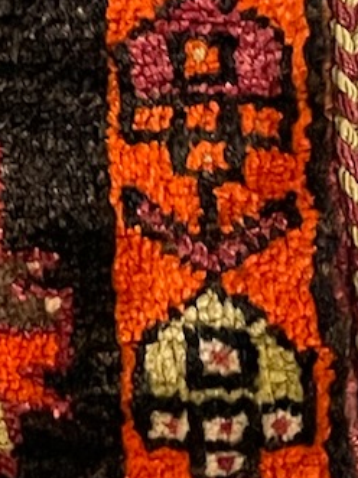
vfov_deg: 11.1
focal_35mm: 161
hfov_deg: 8.5
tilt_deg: -76.0
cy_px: -485
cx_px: -443
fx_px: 2222
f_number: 1.6
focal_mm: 4.2
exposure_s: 1/50
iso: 500
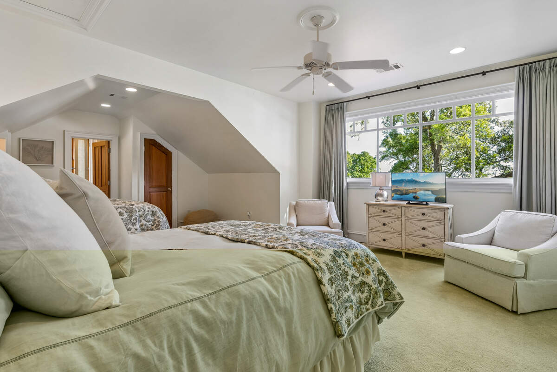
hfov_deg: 91.6
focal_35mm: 18
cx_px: 278
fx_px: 271
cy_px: 186
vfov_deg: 68.9
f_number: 11
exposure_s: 1/15
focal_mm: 17.5
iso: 400
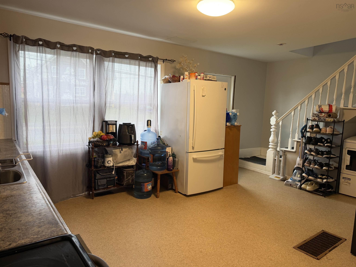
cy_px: 134
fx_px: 247
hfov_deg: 71.6
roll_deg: -1.7
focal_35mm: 24
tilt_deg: -5.9
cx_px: 178
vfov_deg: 56.8
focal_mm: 6.76
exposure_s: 1/60
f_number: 1.78
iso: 125
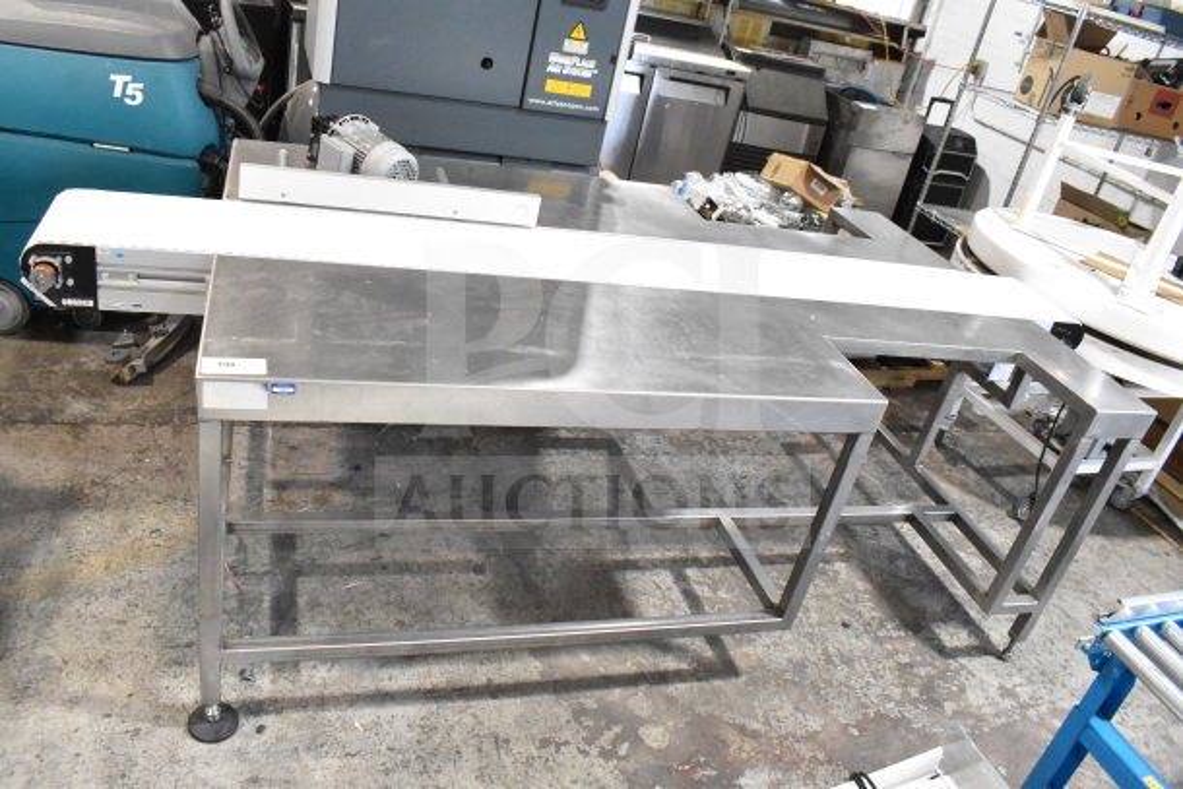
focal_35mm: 27
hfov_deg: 67.4
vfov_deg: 48.0
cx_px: 592
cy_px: 394
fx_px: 887
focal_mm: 18
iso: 6400
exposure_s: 1/250
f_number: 8
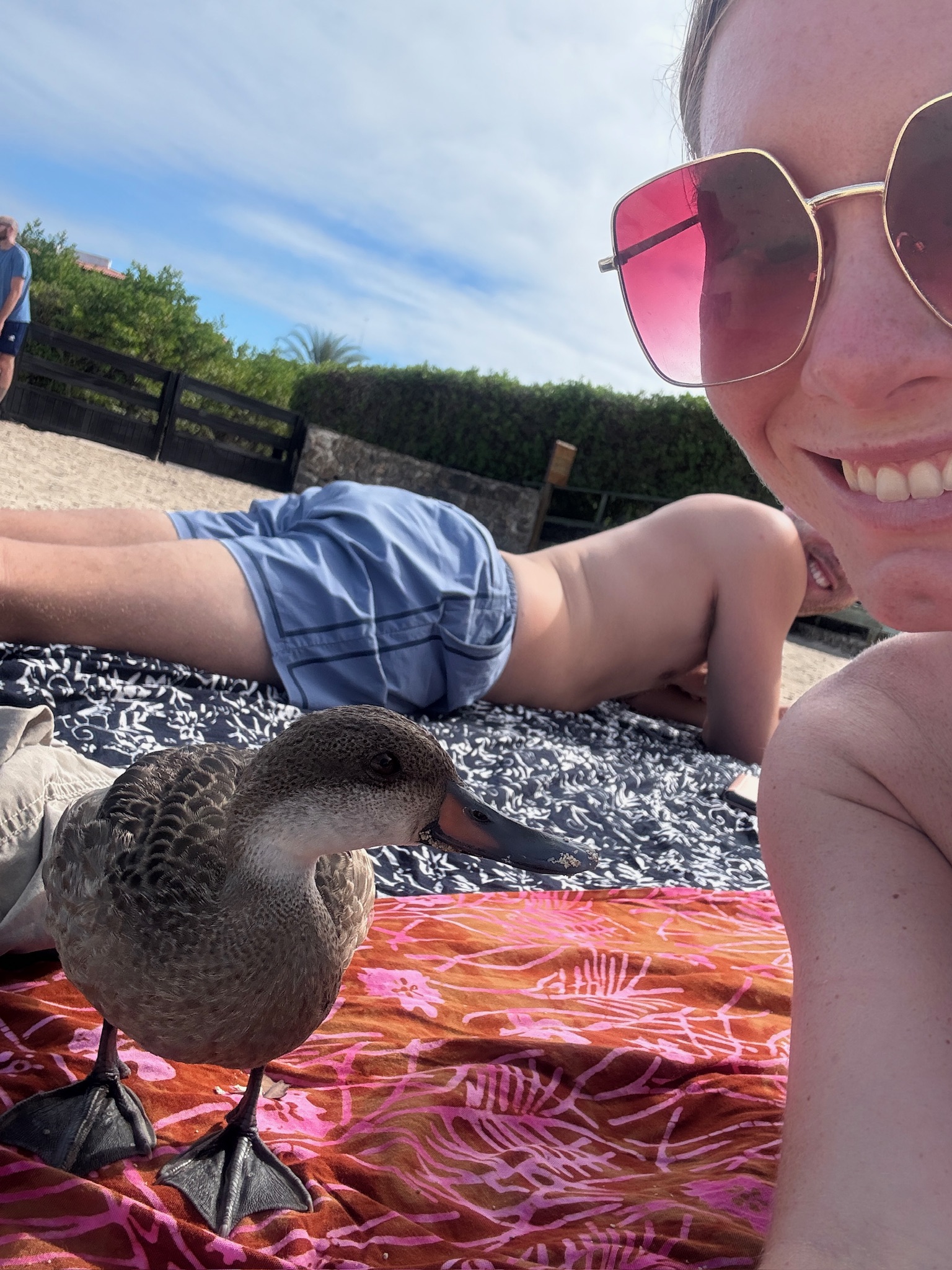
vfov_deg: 60.0
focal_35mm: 30
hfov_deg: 46.8
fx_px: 1100
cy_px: 635
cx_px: 476
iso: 32
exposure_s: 1/1585
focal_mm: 2.69
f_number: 1.9
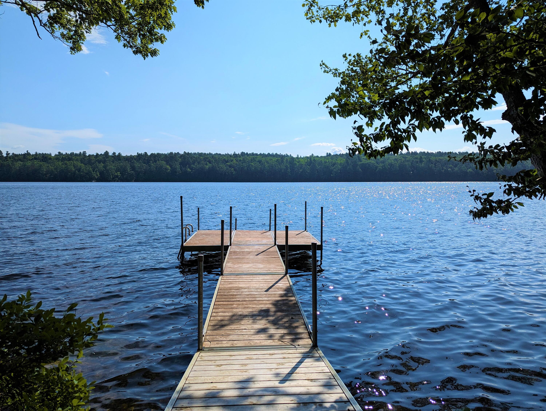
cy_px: 206
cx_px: 273
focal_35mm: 24
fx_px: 379
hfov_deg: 71.5
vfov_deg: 56.9
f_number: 1.85
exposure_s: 1/4525
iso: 45
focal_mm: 6.81
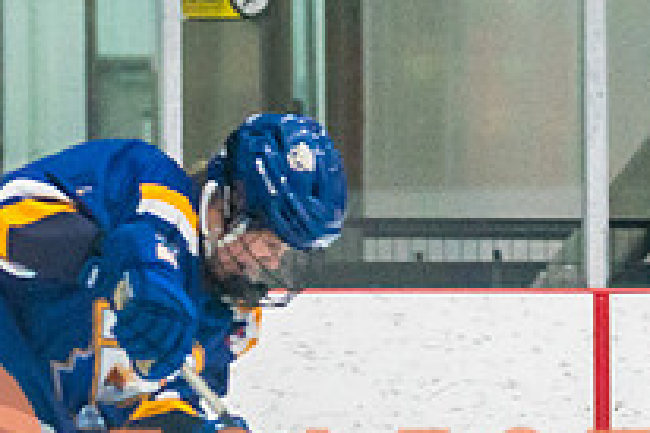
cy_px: 595
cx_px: -117
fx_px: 8966
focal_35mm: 497
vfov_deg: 2.8
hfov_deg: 4.1
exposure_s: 1/1250
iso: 3200
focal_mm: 84
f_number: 2.8
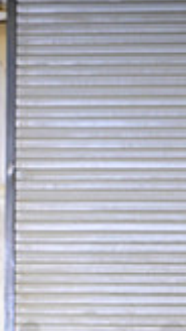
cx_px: -275
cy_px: 370
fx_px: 6519
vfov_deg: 2.9
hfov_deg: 1.6
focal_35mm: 742
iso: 2000
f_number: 4
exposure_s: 1/200
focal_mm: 200
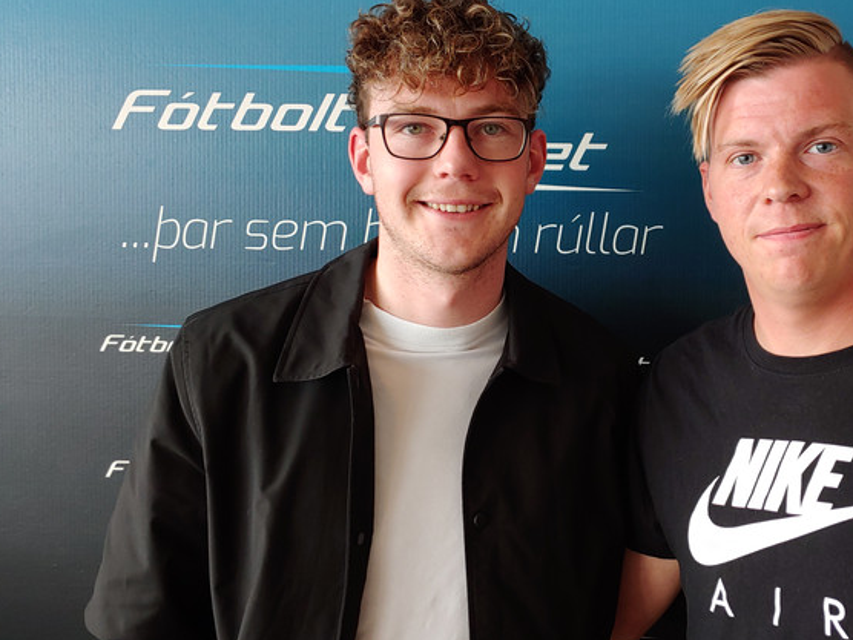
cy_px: 247
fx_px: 887
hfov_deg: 49.9
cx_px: 603
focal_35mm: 36
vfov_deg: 39.4
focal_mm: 4.23
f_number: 1.5
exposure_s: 1/50
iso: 50
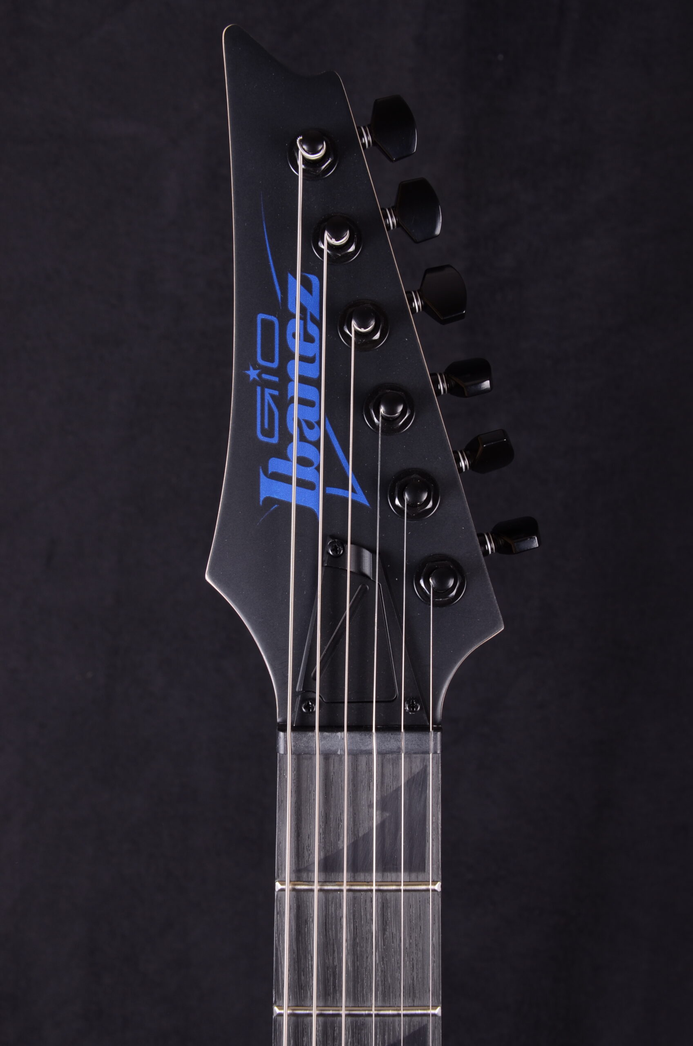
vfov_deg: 35.1
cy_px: 523
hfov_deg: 23.7
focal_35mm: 57
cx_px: 346
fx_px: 1653
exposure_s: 1/200
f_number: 11
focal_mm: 38
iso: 200
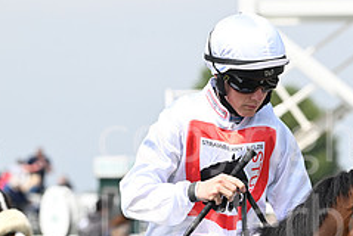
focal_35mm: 412
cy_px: 234
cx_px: 292
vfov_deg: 3.3
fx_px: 4045
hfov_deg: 5.0
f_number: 6.3
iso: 400
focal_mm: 170
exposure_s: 1/1250
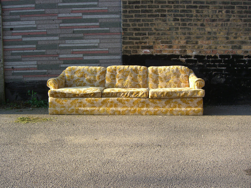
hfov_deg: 49.0
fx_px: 276
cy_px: 94
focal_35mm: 38
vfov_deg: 37.7
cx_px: 126
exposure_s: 1/250
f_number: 2.8
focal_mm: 7.9
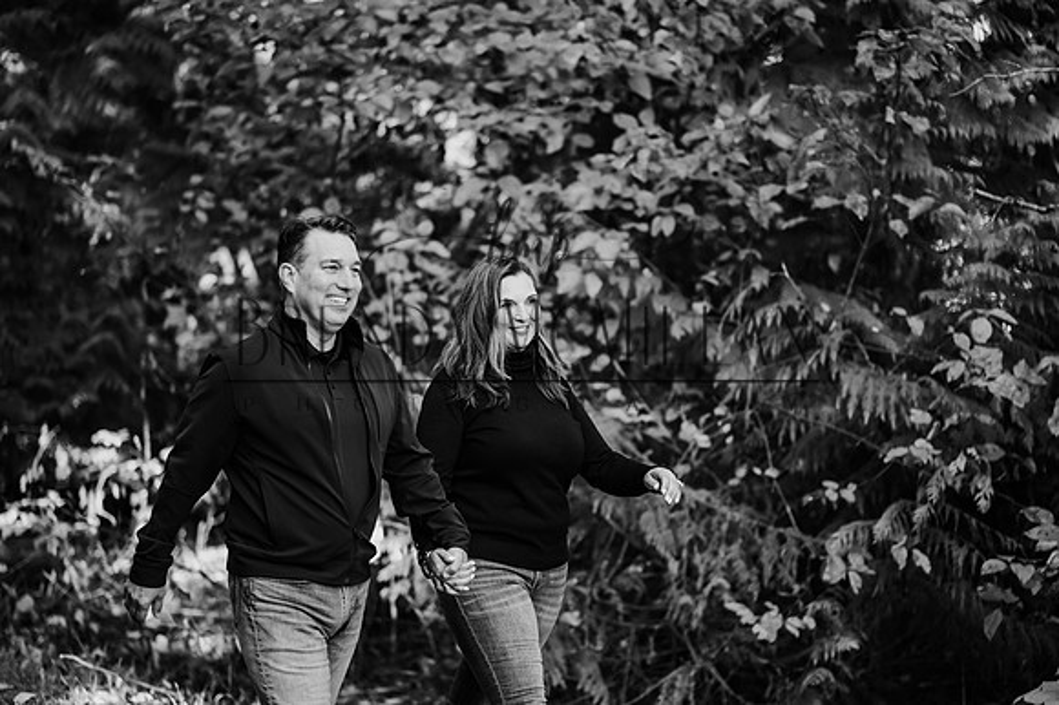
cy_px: 352
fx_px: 2499
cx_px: 530
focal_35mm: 85
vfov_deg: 16.1
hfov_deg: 23.9
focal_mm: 85
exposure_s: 1/800
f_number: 1.8
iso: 800
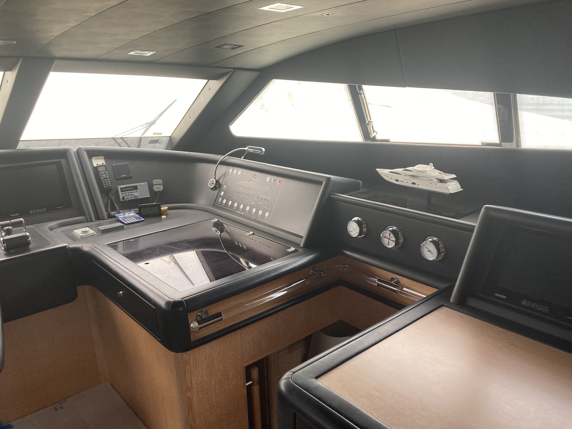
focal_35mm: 28
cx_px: 286
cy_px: 214
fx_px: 463
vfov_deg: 49.7
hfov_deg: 63.4
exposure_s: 1/121
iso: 80
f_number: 1.8
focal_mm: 3.99
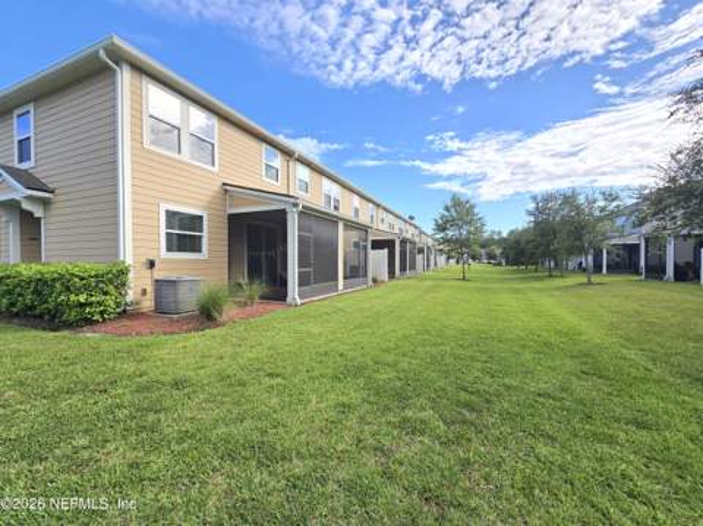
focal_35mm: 13
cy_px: 263
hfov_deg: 106.2
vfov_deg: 89.8
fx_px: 264
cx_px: 352
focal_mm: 2.2
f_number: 2.2
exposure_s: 1/746
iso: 50
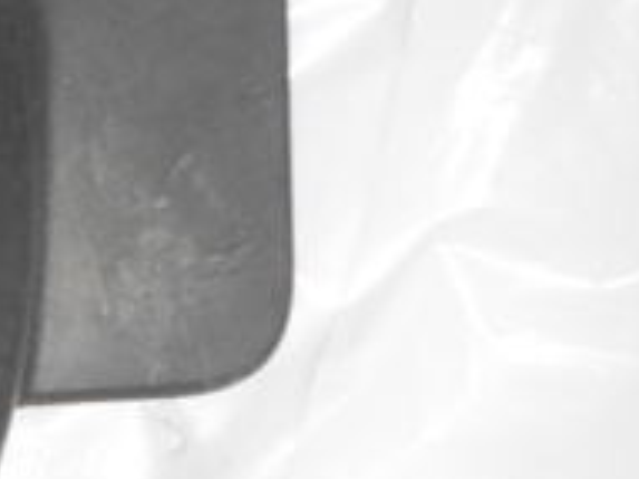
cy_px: 208
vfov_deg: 16.9
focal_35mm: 87
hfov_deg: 19.1
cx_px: -375
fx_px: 1605
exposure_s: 1/25
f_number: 3.5
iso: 80
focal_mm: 4.6
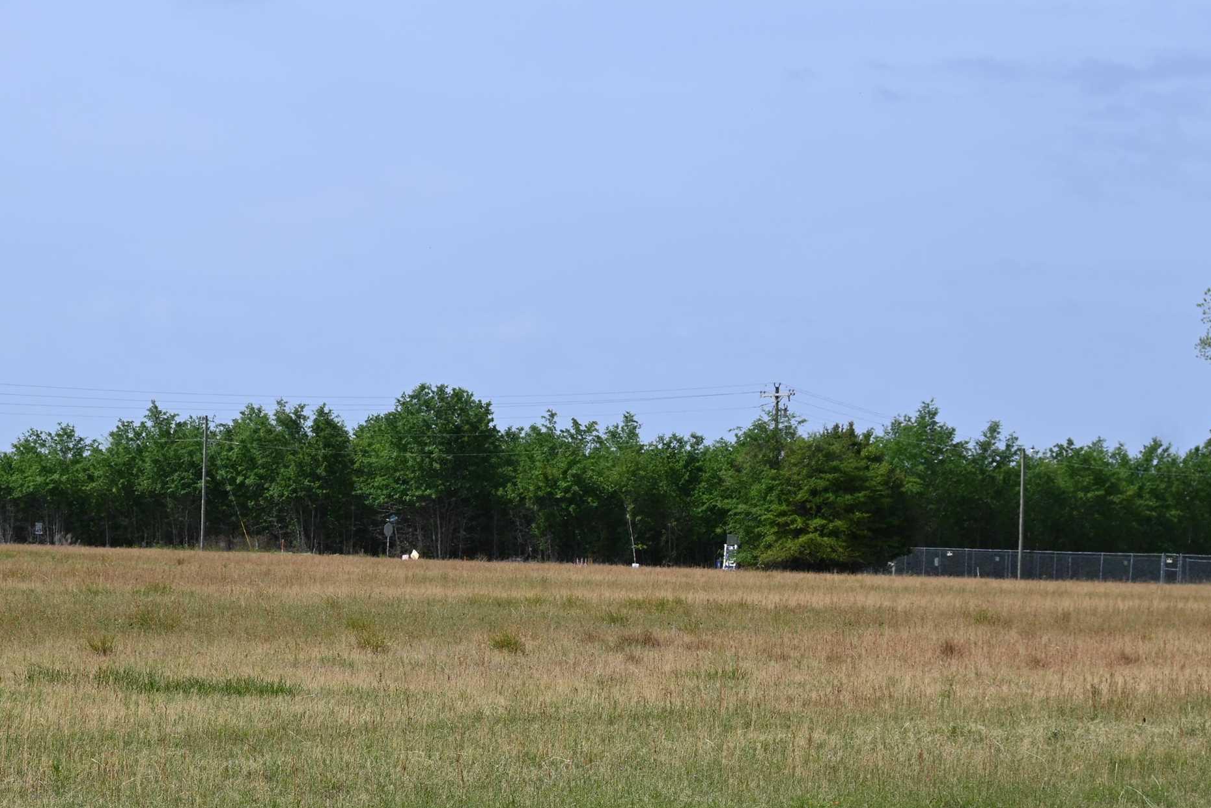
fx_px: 3666
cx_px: 333
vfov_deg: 12.5
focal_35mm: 109
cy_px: 614
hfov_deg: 18.7
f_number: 8
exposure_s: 1/500
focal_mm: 44
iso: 100
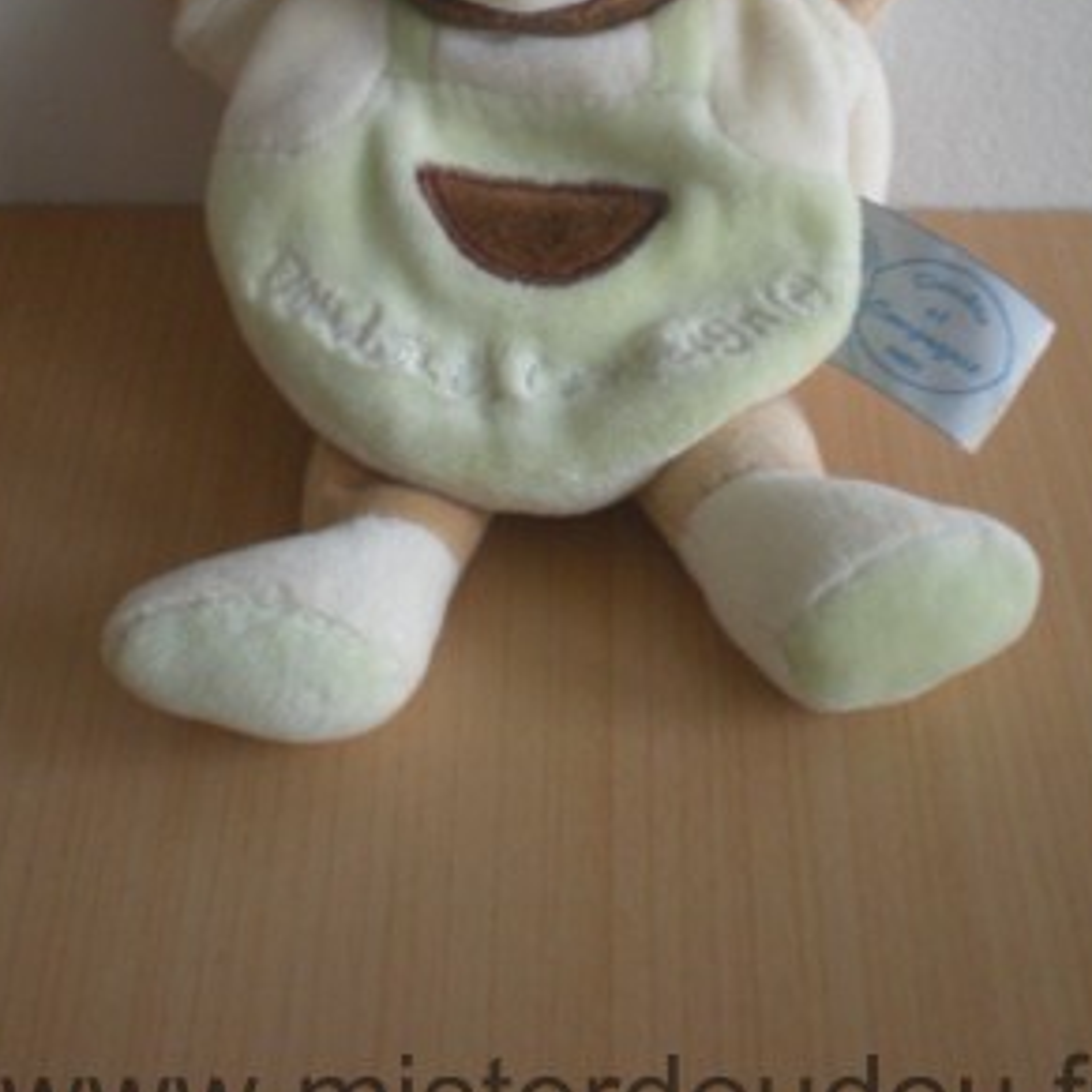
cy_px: 199
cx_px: 559
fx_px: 2141
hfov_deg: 28.6
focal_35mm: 60
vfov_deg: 27.9
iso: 200
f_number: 3.1
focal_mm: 6.3
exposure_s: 1/24
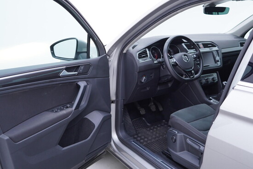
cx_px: 126
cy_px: 84
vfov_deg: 36.9
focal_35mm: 36
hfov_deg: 53.1
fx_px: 253
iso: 125
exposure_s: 1/40
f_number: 2.8
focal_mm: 24
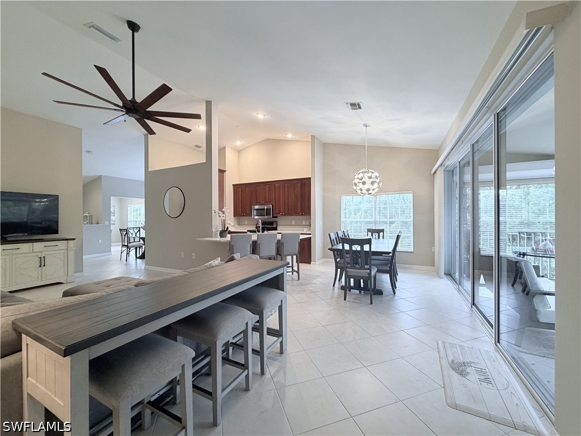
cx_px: 290
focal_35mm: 14
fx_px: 235
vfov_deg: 85.7
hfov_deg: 102.1
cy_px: 218
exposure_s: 1/60
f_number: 2.2
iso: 200
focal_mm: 2.22
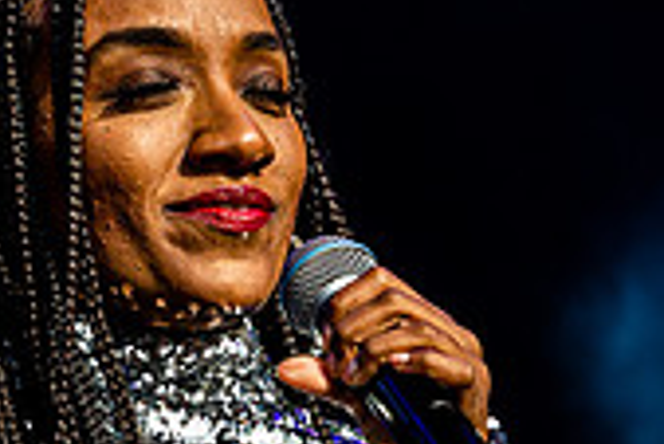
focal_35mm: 674
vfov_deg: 2.0
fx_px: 12442
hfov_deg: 3.1
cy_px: 345
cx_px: 138
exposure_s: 1/1000
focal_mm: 150
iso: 220
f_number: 5
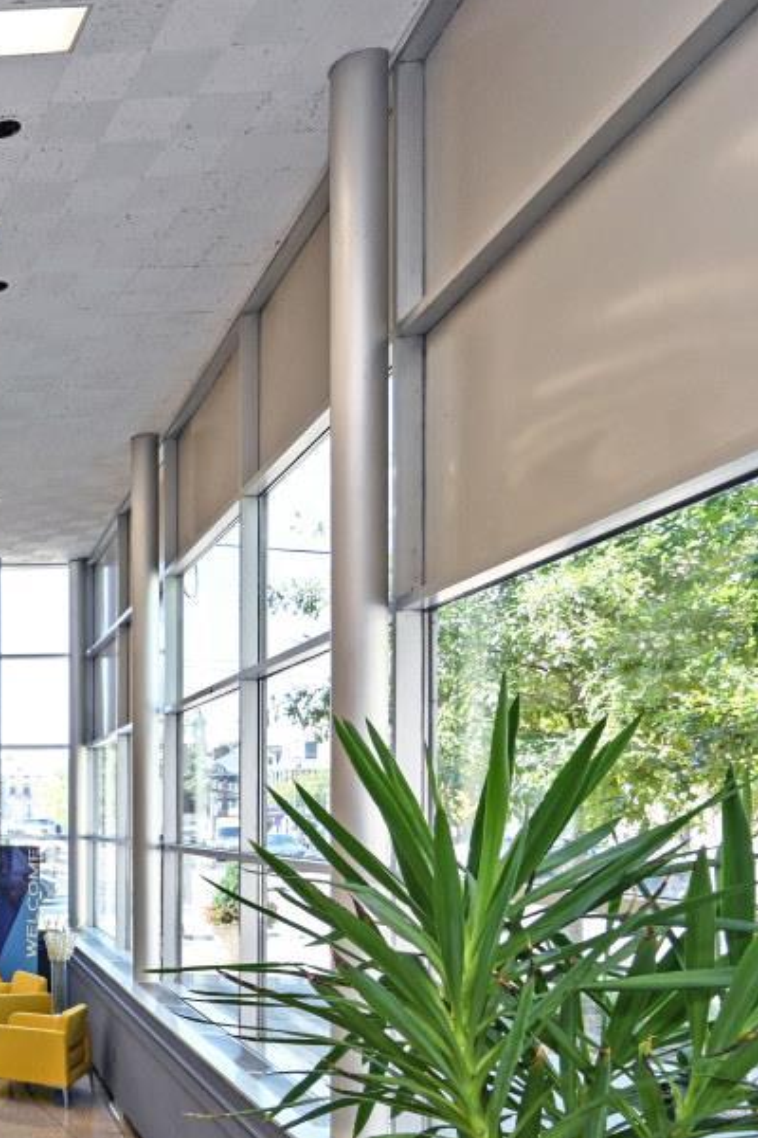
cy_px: 812
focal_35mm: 35
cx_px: -366
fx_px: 1105
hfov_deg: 27.2
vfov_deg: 52.7
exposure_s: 1/60
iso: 200
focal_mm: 14
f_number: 4
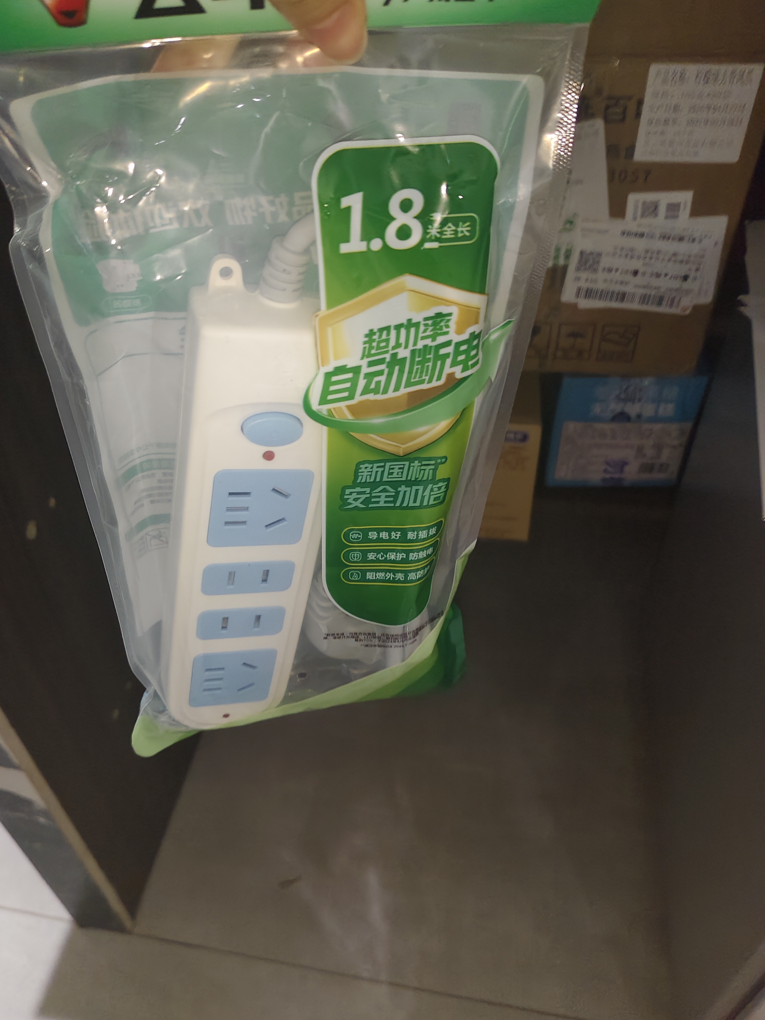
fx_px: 796
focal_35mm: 27
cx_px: 336
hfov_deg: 51.2
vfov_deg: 65.3
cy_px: 510
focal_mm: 5.56
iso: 293
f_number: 1.88
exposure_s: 1/50
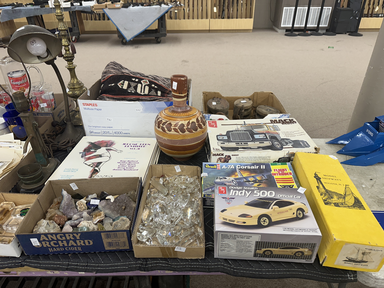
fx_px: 266
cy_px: 144
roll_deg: -0.5
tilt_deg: -31.9
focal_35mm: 24
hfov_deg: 71.6
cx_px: 192
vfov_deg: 56.8
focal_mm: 6.86
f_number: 1.78
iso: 125
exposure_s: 1/120
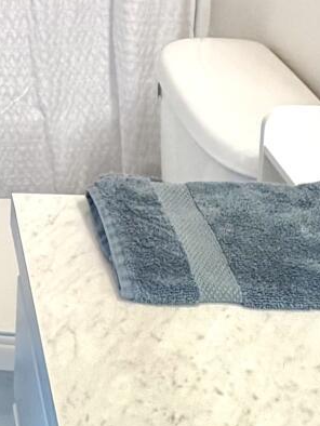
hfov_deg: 18.6
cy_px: -173
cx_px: -144
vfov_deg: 23.2
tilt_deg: -8.3
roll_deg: +1.2
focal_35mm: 71
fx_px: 874
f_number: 2.2
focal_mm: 2.22
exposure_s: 1/60
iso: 200
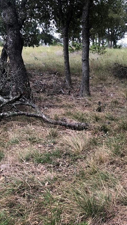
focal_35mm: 44
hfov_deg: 26.2
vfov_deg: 46.0
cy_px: 86
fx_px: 264
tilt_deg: -3.2
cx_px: 113
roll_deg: +0.5
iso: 20
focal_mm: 4
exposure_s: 1/40
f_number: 1.8
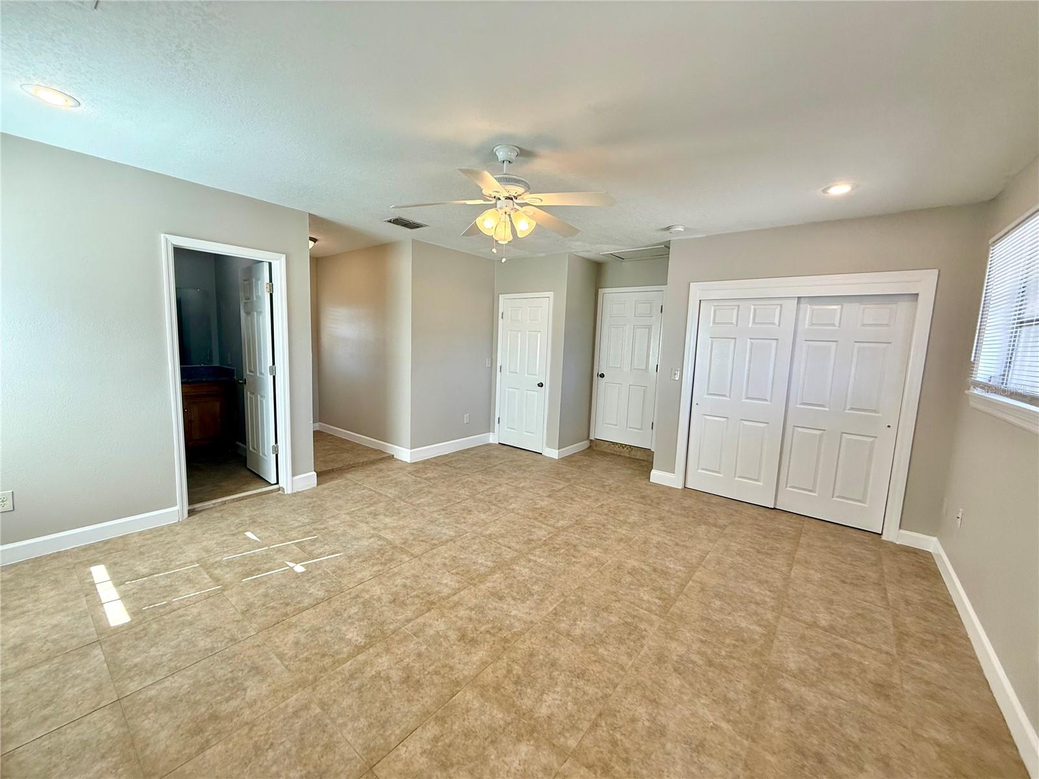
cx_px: 520
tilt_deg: -2.8
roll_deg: -0.4
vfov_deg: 85.7
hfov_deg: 102.1
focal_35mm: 14
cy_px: 390
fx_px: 420
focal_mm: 2.22
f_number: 2.2
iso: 100
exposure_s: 1/120
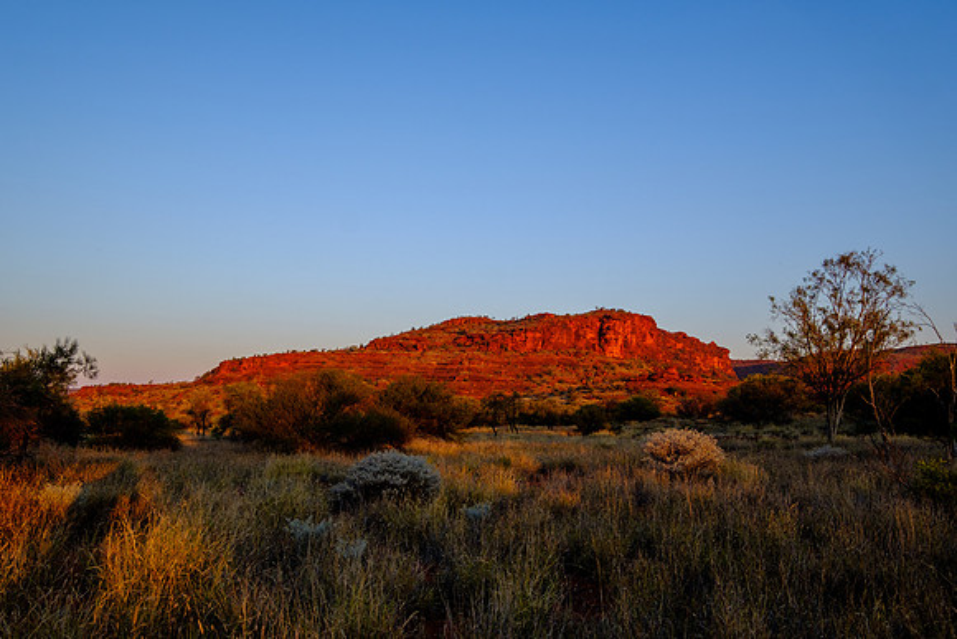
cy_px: 320
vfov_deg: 42.3
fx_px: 824
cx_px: 478
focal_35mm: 31
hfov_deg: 60.3
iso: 200
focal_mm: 20.9
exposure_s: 1/125
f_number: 8
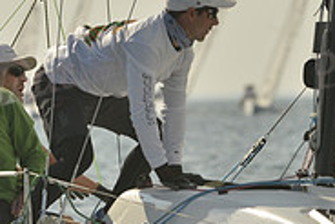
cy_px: 163
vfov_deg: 1.6
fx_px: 8214
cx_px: 218
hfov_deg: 2.3
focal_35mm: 882
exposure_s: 1/1600
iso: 280
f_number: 8
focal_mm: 280
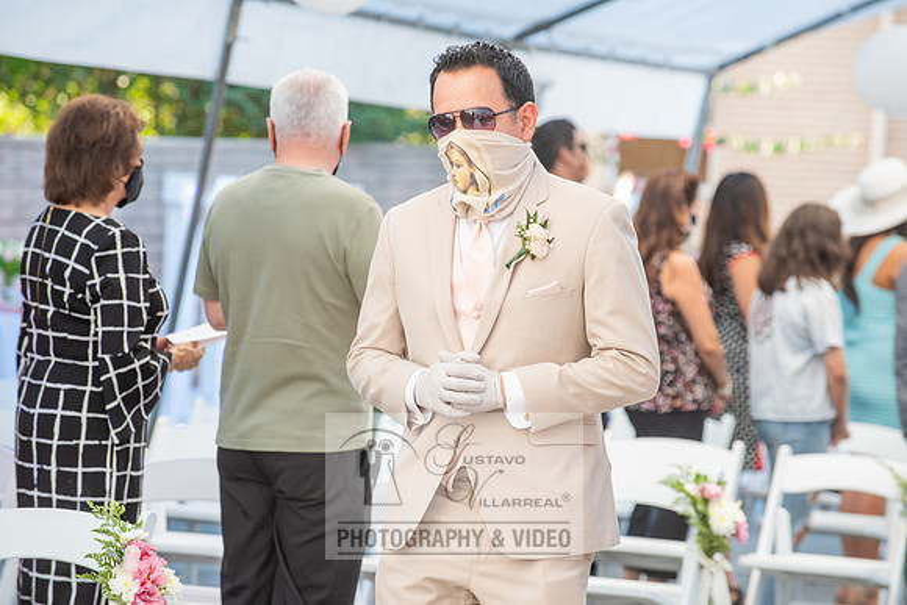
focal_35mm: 200
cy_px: 302
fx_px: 5040
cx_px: 454
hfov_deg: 10.3
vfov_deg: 6.9
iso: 640
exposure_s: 1/125
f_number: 5.6
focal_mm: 200
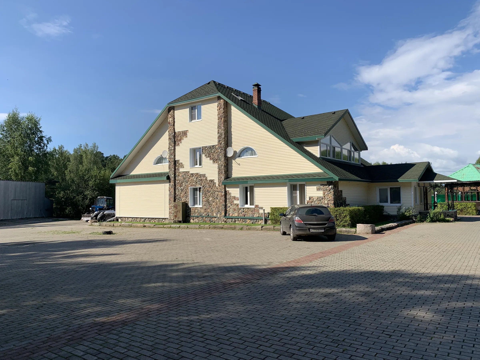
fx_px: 361
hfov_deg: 67.3
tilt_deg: +1.8
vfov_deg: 53.1
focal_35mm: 26
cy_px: 180
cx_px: 240
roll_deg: +0.7
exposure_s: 1/2681
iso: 25
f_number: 1.8
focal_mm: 4.25
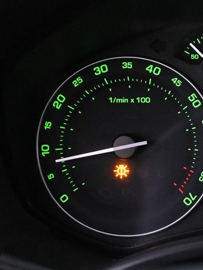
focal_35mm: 84
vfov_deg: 23.4
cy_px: 122
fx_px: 653
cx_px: 290
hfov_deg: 16.4
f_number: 4.5
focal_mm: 26.5
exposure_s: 1/40
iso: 10000
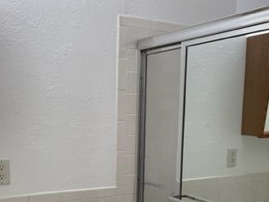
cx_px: 117
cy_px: 163
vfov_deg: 28.5
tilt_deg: -8.0
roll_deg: -1.0
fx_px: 389
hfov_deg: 38.1
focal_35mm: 50
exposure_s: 1/120
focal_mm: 4.2
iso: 125
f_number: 1.6
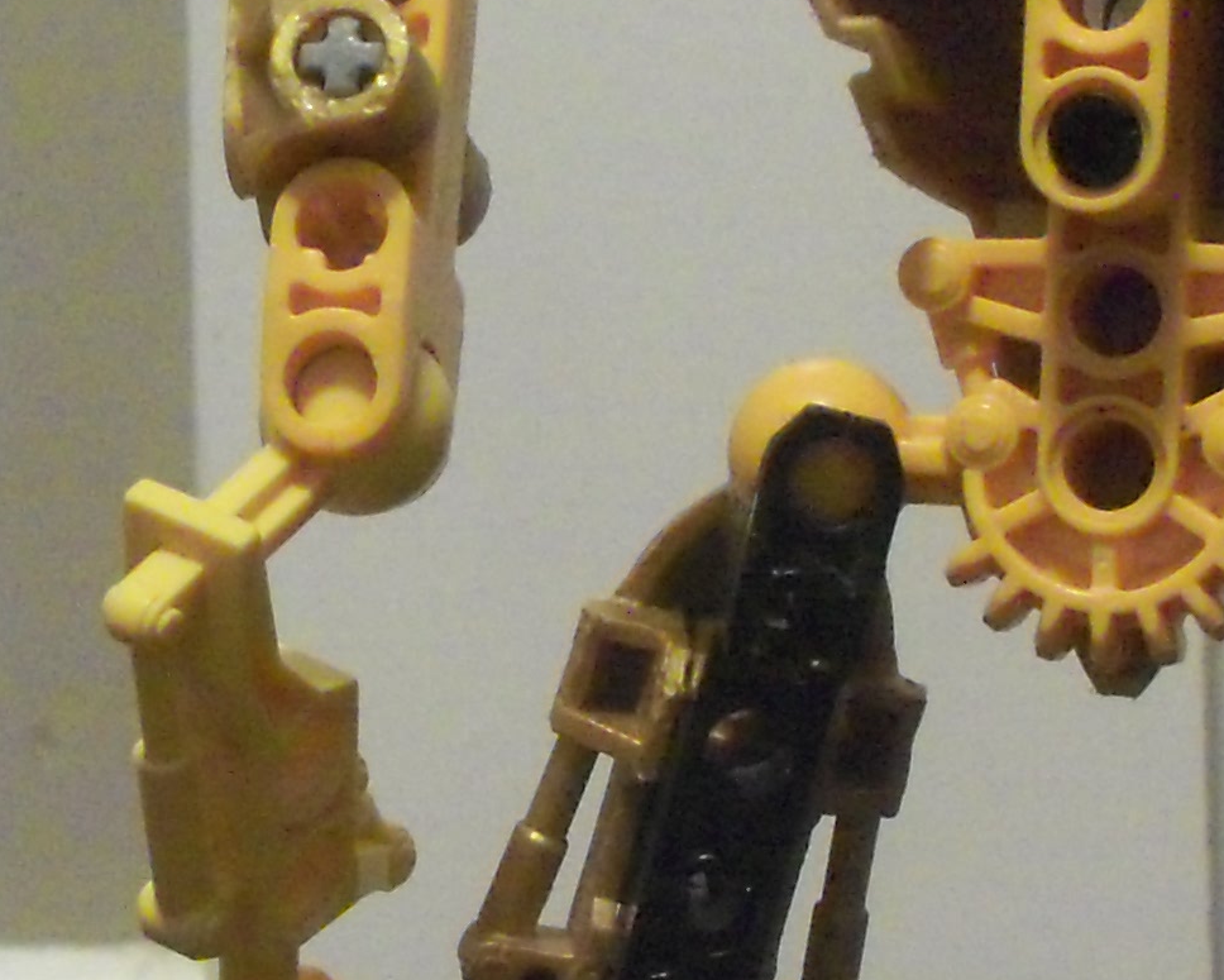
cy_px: 669
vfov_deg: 11.0
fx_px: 5073
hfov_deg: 13.8
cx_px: 561
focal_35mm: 140
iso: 400
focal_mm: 6.3
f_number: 3
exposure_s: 1/4
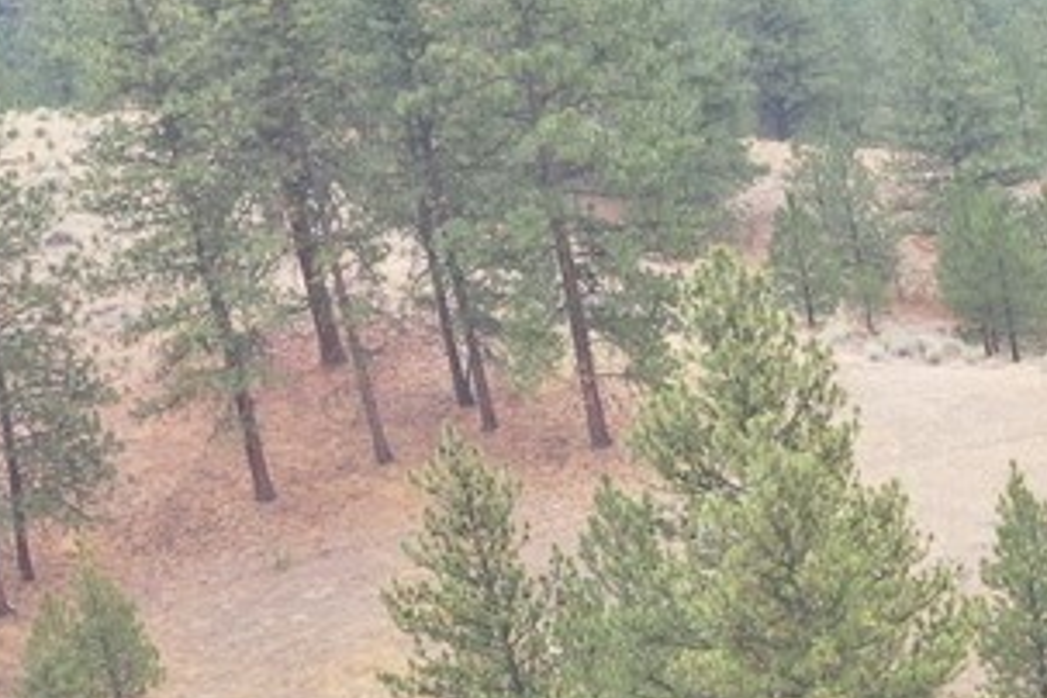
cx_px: 1505
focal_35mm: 157
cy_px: 1097
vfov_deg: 8.5
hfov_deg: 12.5
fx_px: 4566
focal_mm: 10.26
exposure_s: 1/120
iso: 100
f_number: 4.5
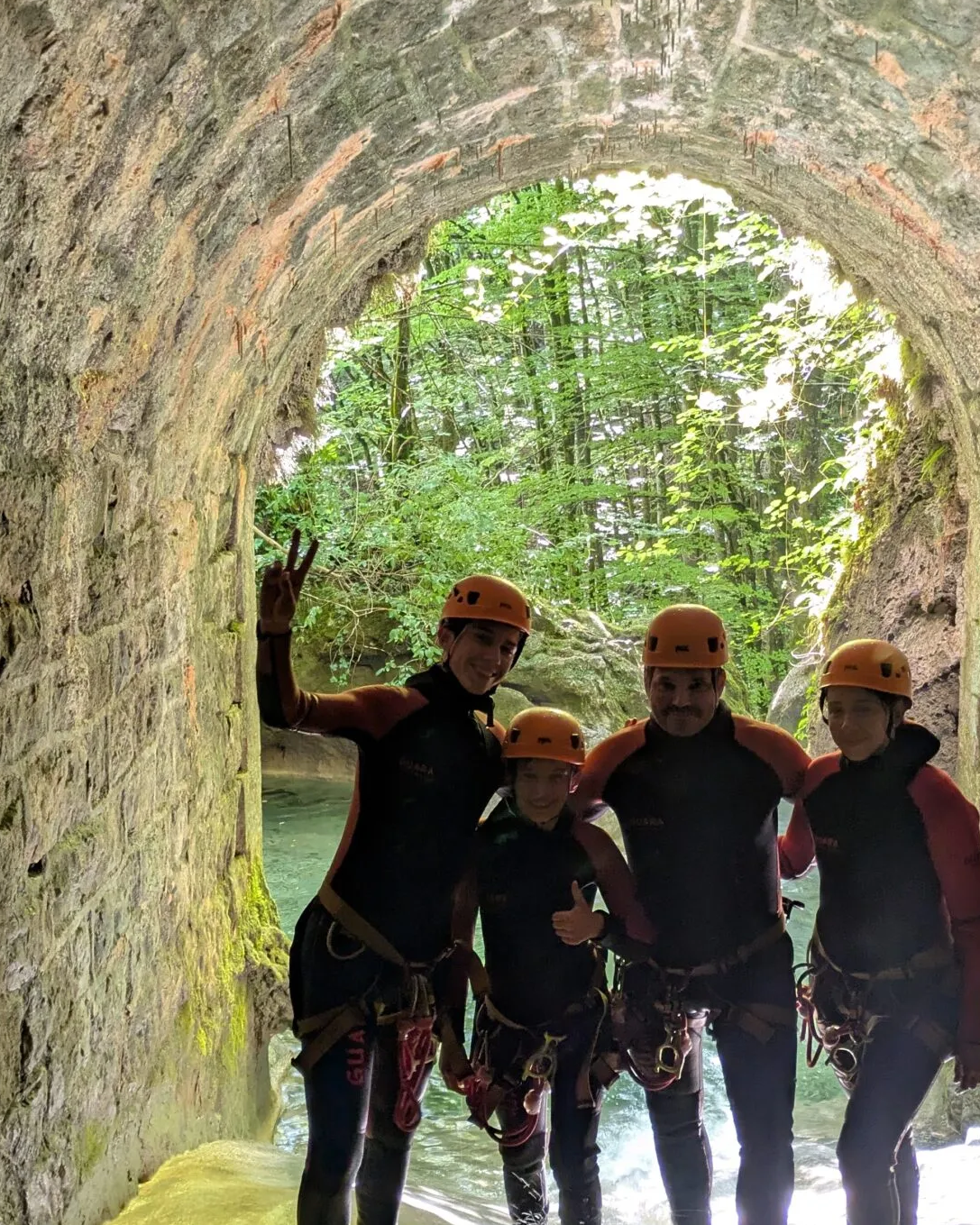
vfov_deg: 40.3
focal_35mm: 46
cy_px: 652
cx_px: 646
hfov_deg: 32.5
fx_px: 1668
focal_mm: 5.43
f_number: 1.89
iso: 157
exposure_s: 1/25
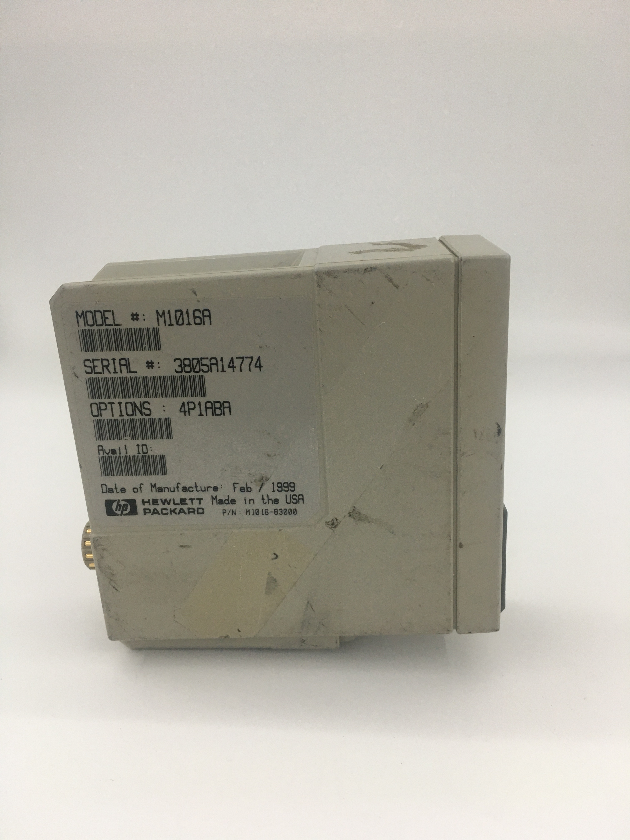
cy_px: 420
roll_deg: -1.4
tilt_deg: -20.9
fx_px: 704
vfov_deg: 61.7
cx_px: 315
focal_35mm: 29
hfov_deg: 48.2
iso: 50
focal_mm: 4.15
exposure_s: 1/33
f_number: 2.2
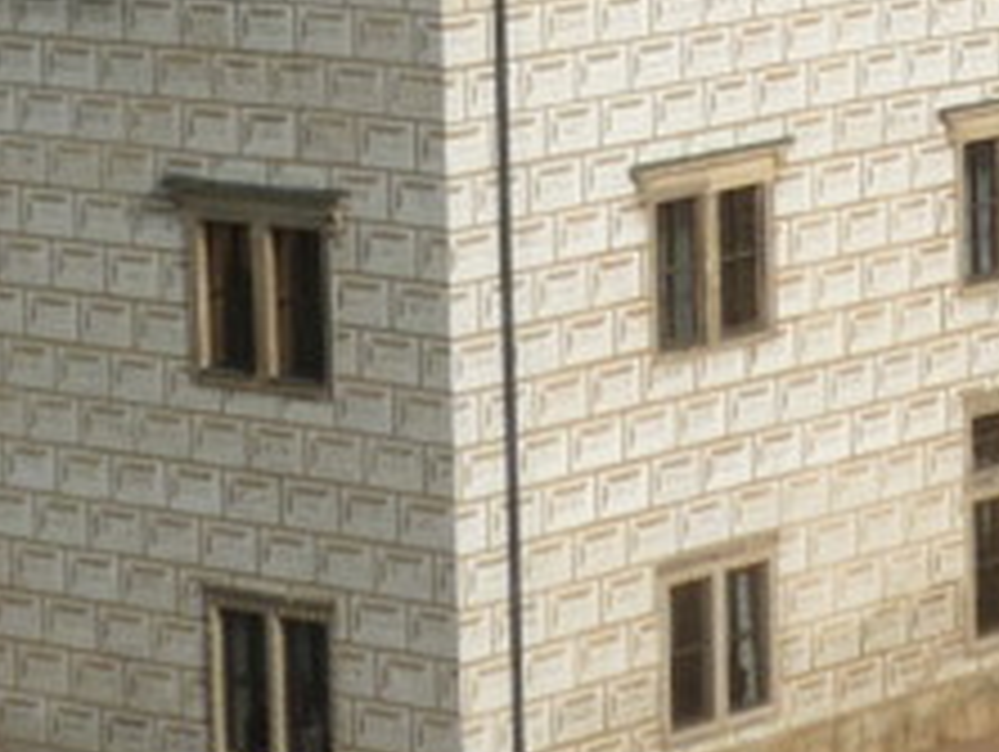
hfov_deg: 8.6
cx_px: 1071
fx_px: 6558
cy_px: -401
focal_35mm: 227
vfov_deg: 6.5
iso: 100
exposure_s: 1/640
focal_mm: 7.3
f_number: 5.6
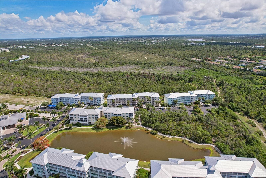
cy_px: 89
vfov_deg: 57.2
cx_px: 133
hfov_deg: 78.6
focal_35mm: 22
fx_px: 163
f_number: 2.8
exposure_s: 1/500
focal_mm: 8.4
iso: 100
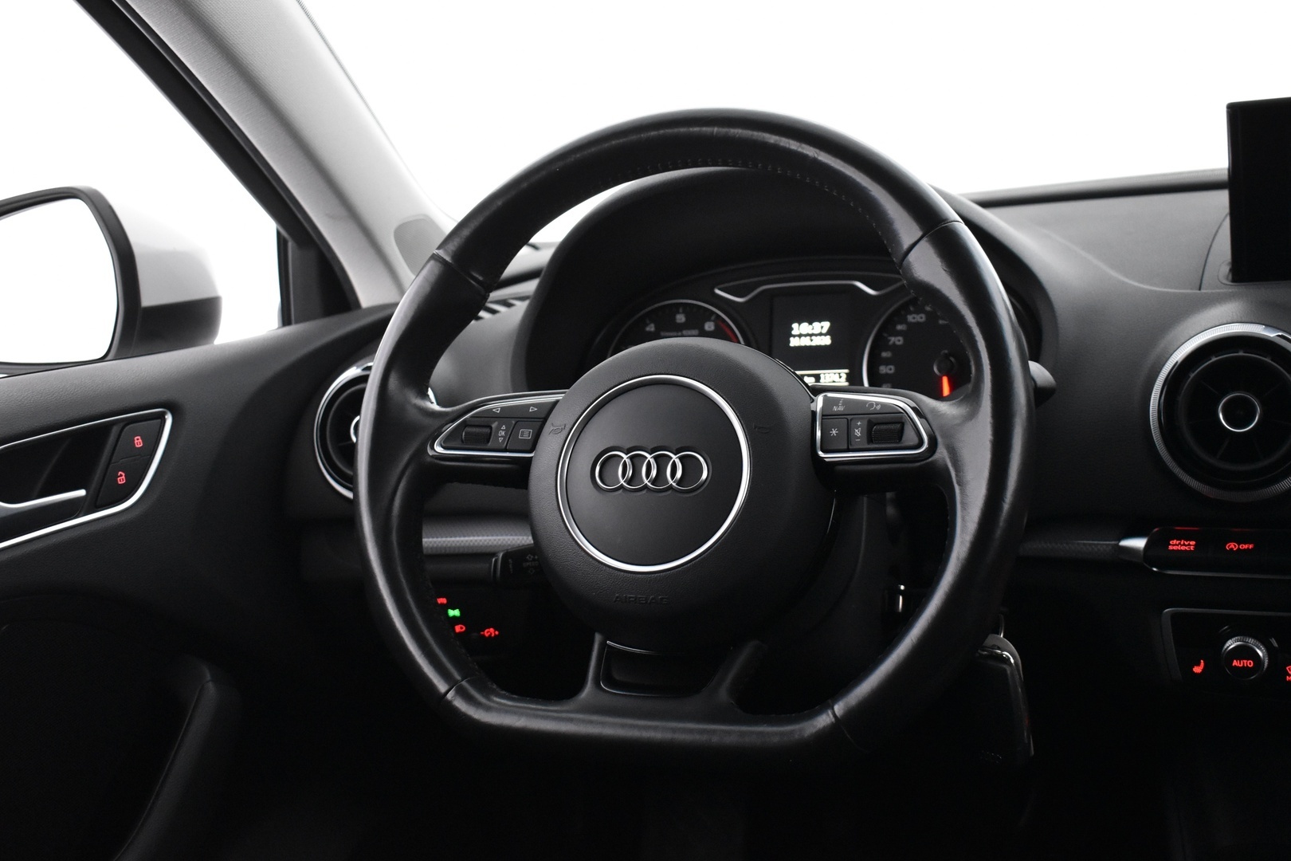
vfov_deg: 31.9
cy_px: 430
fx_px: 1506
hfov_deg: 46.4
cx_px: 646
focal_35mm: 42
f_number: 4.2
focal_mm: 28
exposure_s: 1/30
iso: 3200
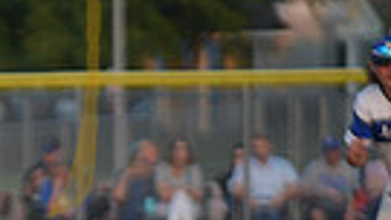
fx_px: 9322
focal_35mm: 899
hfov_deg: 2.4
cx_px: -258
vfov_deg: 1.4
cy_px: 98
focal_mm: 200
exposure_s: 1/1250
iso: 200
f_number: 2.8
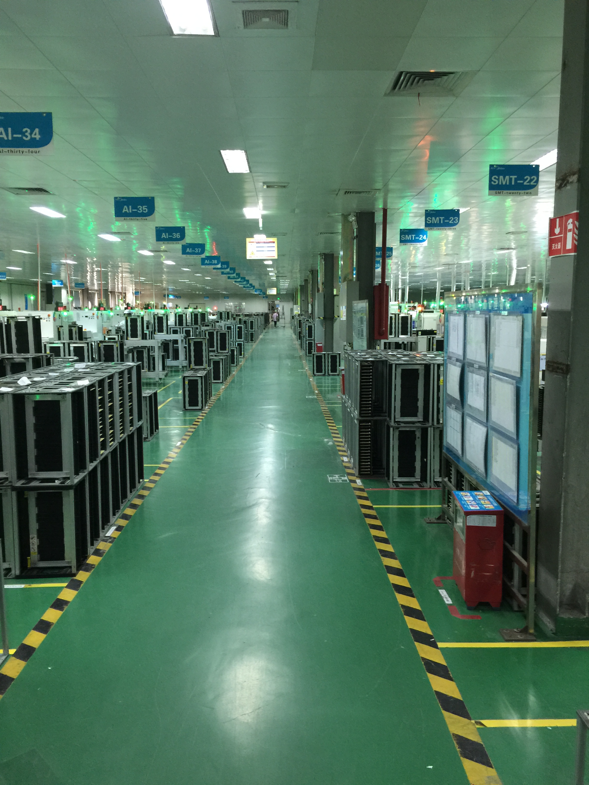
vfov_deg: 61.7
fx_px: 658
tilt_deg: -6.6
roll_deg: +0.3
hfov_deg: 48.2
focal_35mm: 29
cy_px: 392
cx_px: 294
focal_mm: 4.15
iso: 64
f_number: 2.2
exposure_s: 1/4
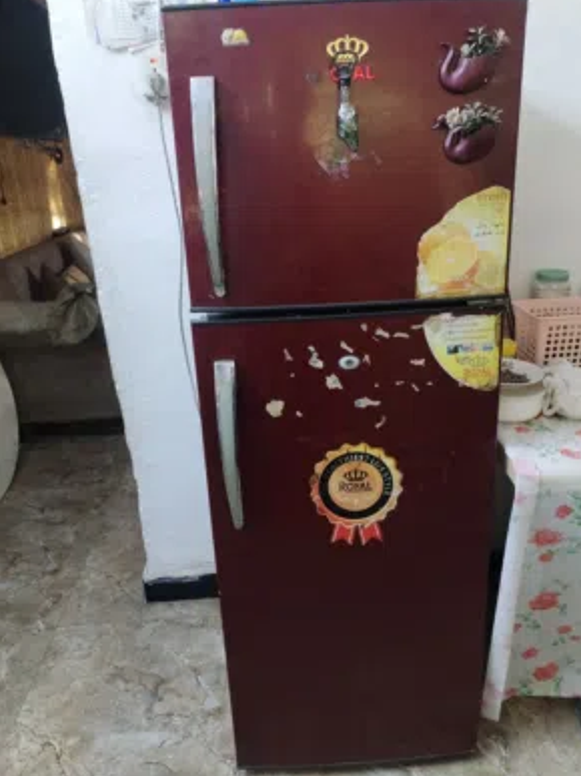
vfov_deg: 60.0
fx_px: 672
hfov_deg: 46.8
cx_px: 299
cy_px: 379
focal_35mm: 30
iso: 536
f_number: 1.8
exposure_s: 1/25
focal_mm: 4.75
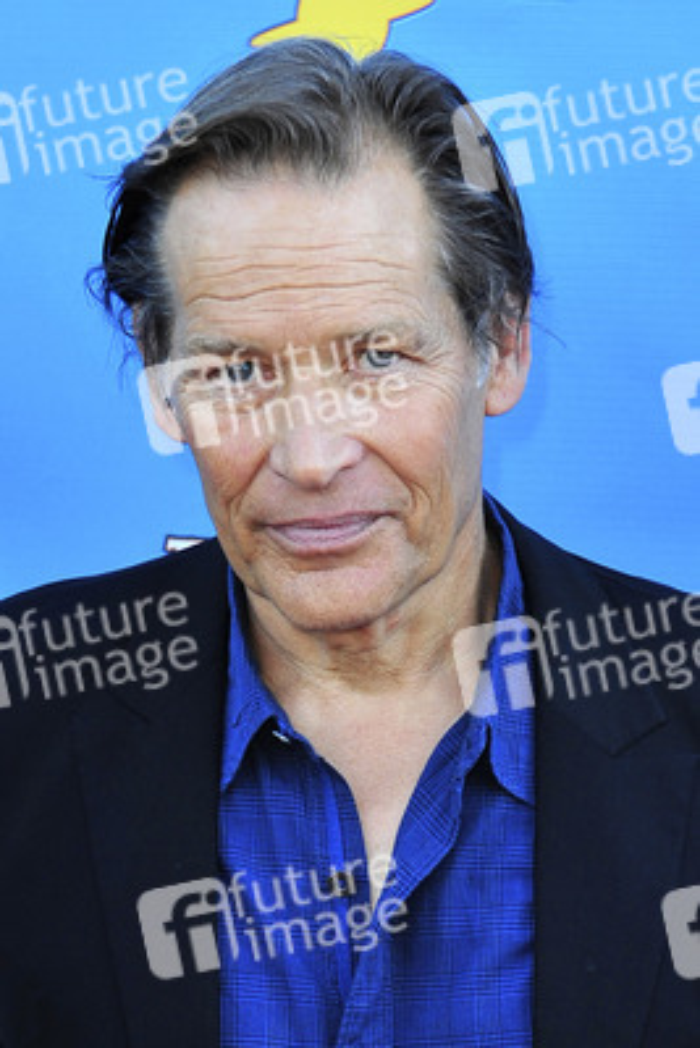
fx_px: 2040
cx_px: 350
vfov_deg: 28.8
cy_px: 524
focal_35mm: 70
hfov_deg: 19.5
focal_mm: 70
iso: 640
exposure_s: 1/400
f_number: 4.5
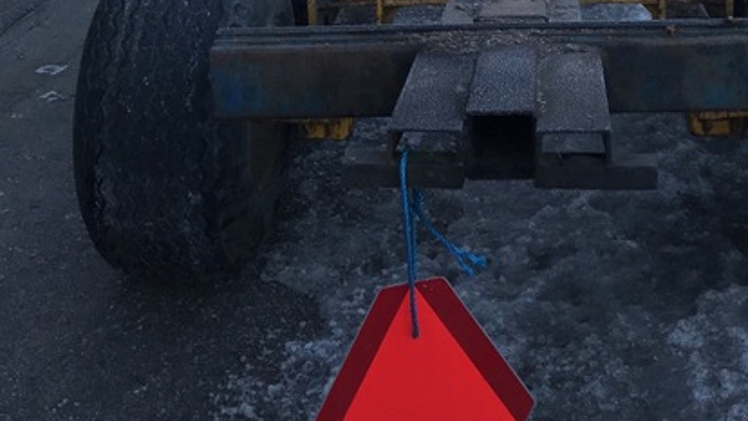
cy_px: -99
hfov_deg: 35.1
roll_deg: +3.0
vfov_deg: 19.1
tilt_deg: -10.7
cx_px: 504
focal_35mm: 59
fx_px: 1170
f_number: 1.8
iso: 20
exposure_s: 1/451
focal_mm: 3.99
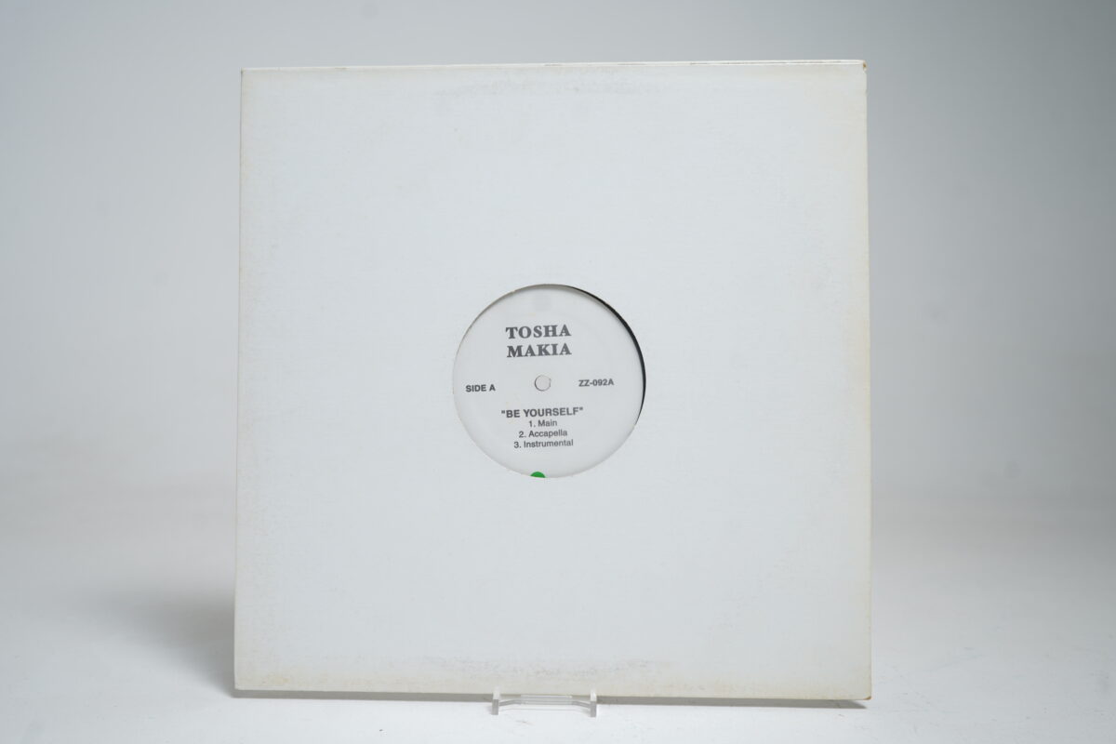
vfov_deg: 40.0
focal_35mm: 33
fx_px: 1023
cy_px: 372
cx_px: 558
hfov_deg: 57.2
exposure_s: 1/8
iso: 64
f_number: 5
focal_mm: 33
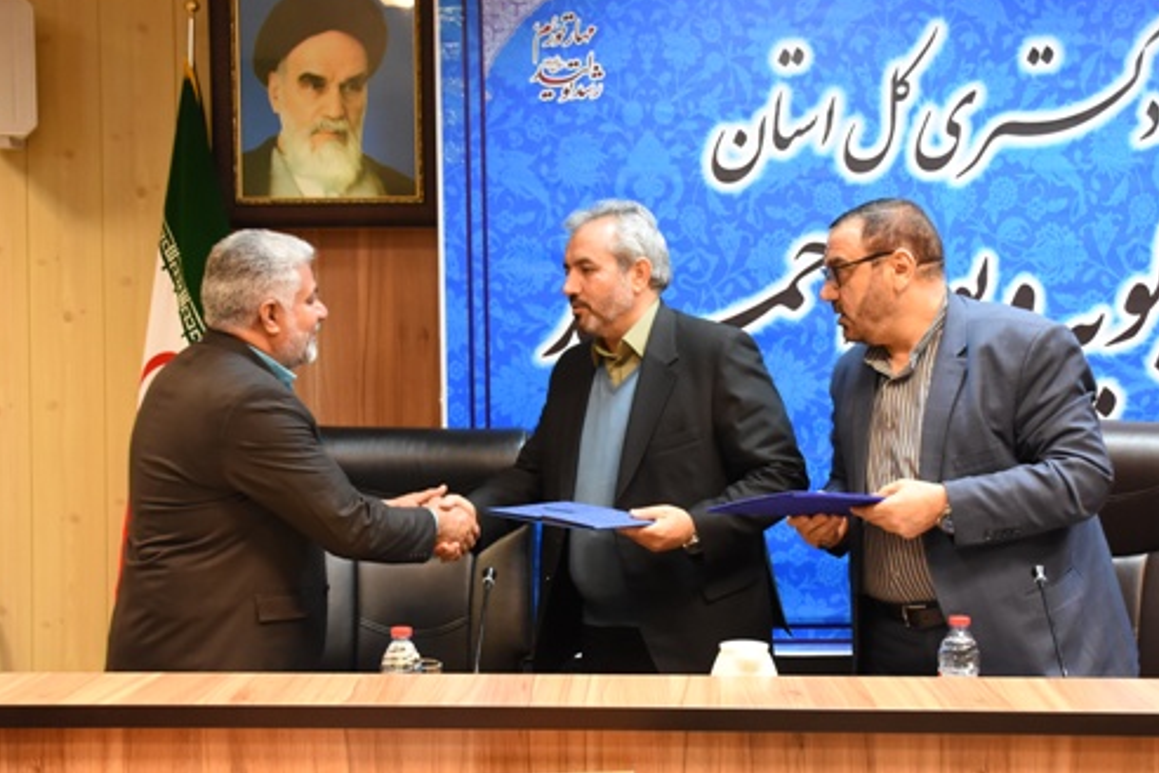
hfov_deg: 37.8
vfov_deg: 25.7
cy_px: 430
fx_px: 1695
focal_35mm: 53
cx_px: 575
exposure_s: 1/100
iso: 2000
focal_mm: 27
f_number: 5.6
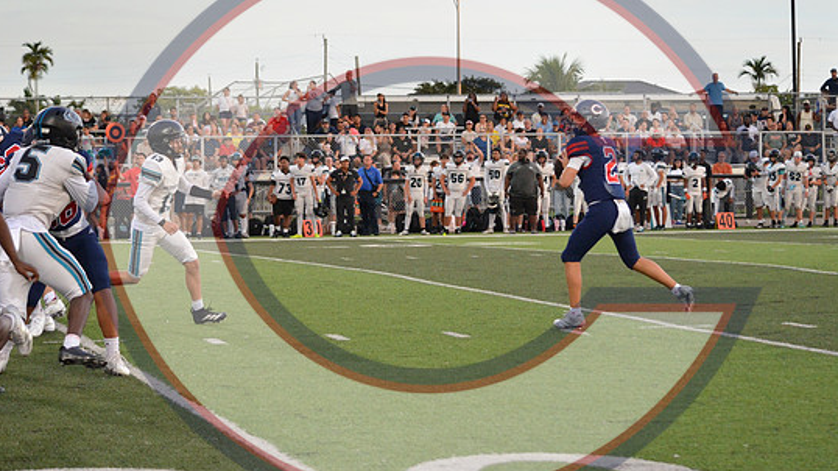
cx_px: 422
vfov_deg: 10.5
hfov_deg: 18.6
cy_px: 225
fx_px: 2554
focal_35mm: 115
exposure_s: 1/500
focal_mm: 68
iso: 1600
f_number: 4.5
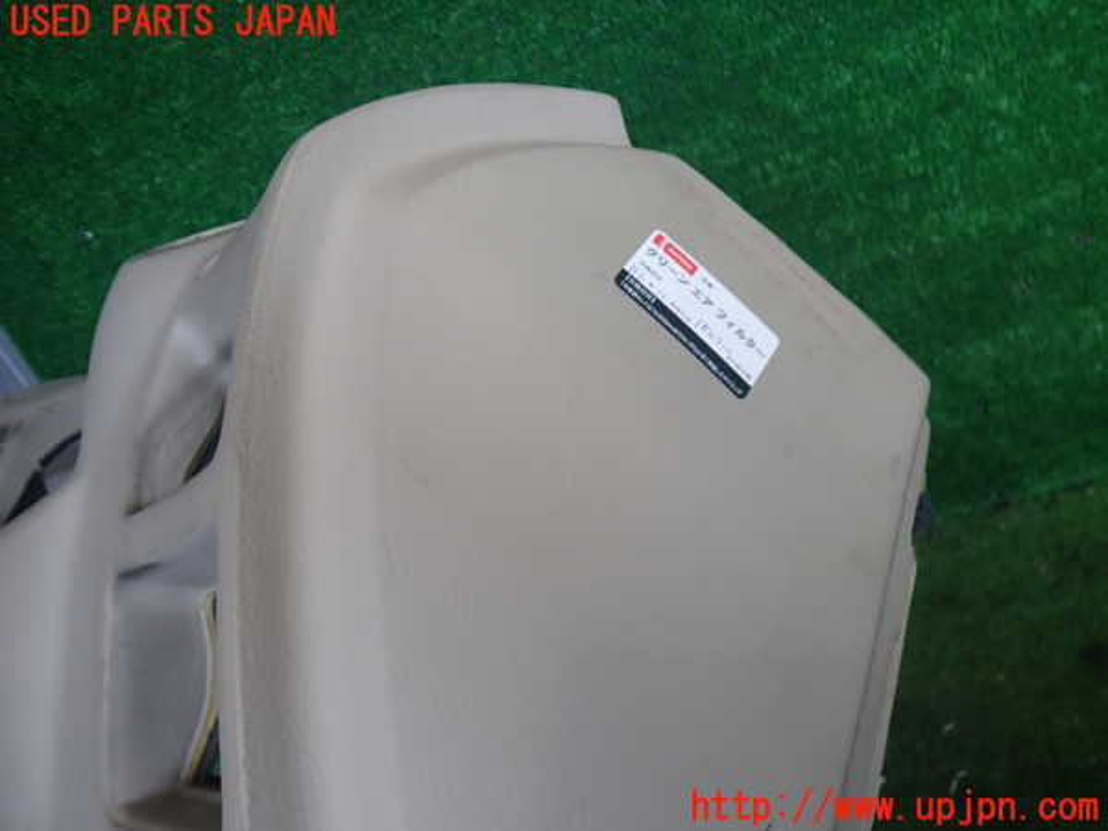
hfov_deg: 60.0
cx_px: 554
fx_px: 960
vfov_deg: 46.8
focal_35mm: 30
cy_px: 416
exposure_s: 1/125
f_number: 2.3
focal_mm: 5.4
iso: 125
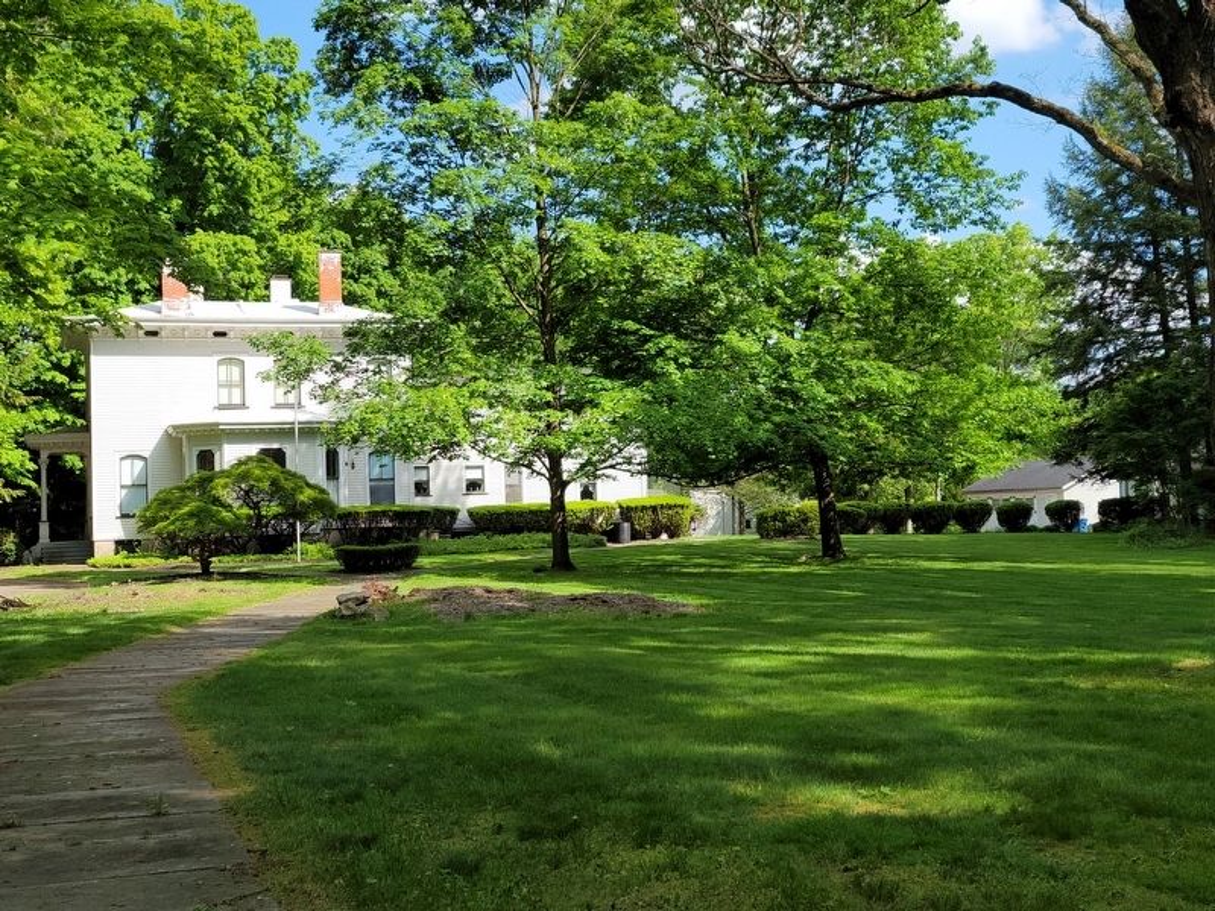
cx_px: 608
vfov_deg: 54.9
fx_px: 877
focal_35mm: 25
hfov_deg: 69.4
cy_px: 456
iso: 20
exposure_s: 1/590
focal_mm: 7
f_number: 1.8
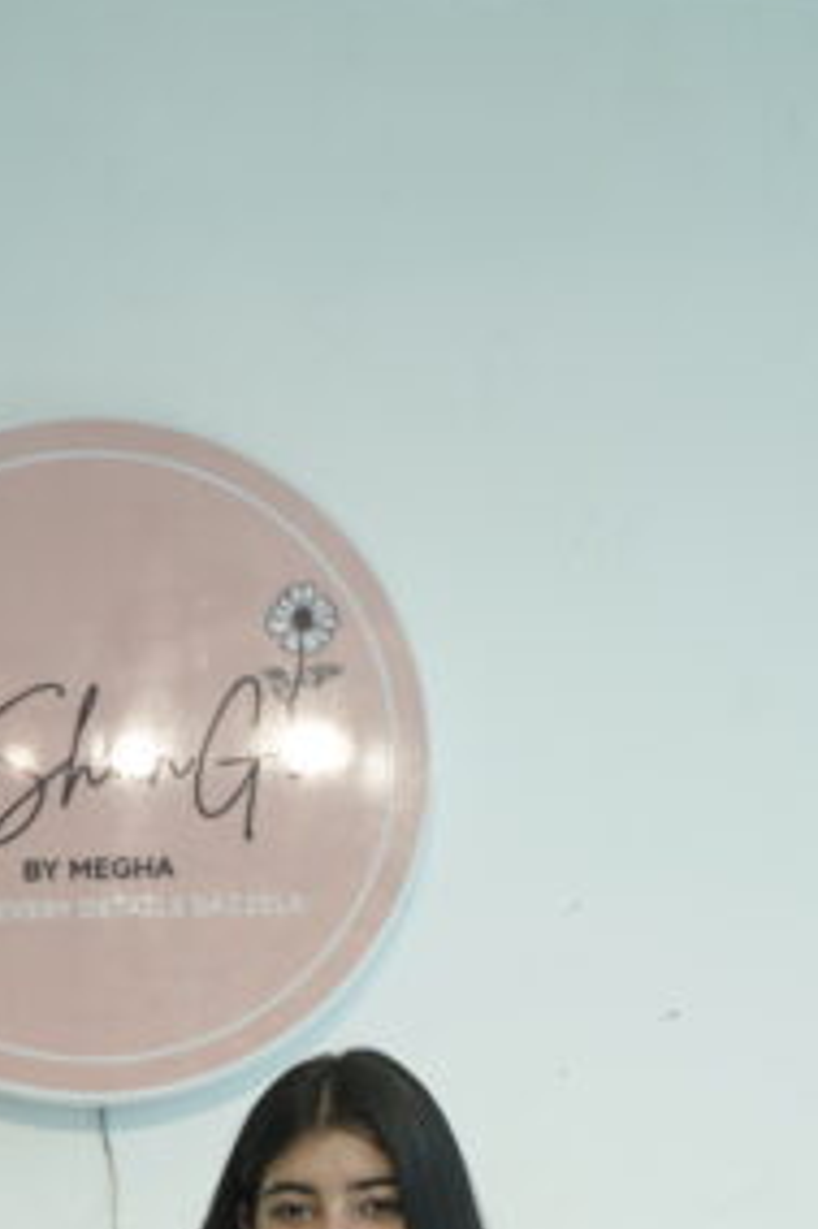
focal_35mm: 111
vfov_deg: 17.3
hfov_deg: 12.3
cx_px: 364
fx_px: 3788
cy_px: 1584
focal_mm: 35
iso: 160
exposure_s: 1/100
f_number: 4.5
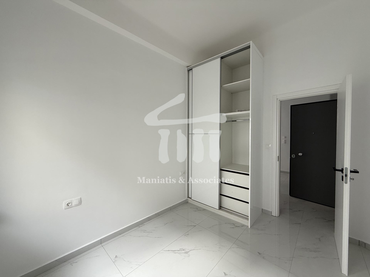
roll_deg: -0.3
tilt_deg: -1.5
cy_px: 138
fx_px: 150
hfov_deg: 102.1
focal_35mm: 14
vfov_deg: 85.7
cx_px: 185
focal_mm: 2.22
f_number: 2.2
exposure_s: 1/99
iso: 50
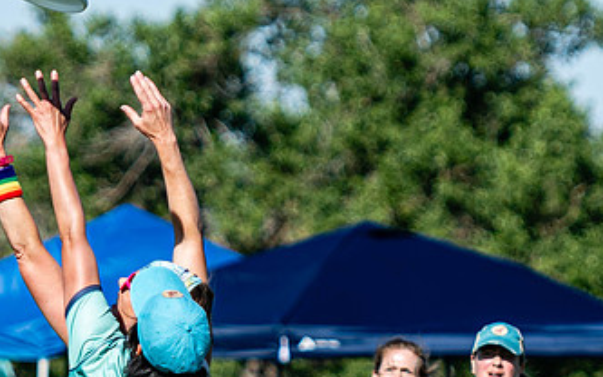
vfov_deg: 1.9
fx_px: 11058
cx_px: 256
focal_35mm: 673
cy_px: 511
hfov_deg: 3.1
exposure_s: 1/1600
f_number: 3.2
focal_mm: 130
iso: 100
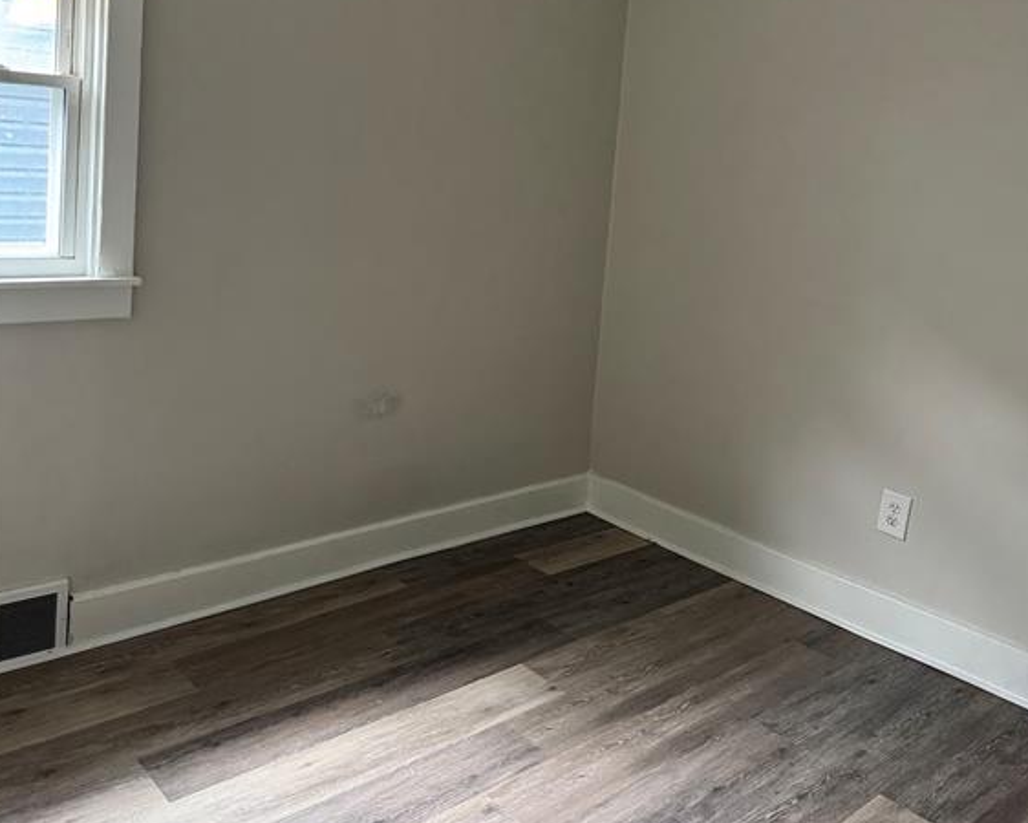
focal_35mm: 32
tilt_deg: -4.5
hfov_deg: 55.6
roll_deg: -3.9
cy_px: 238
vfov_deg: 44.7
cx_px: 514
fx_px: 974
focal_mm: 6.76
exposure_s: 1/60
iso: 400
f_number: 1.78
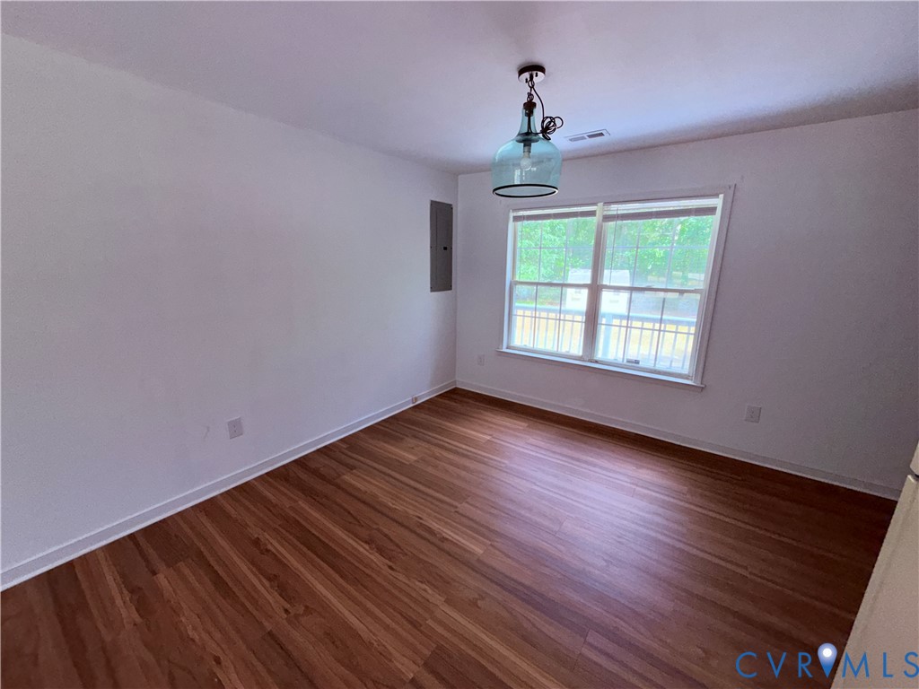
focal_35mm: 14
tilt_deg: -14.2
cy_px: 344
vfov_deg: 85.7
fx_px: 372
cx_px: 460
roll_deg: -0.9
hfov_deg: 102.1
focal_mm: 2.22
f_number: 2.2
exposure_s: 1/117
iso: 160
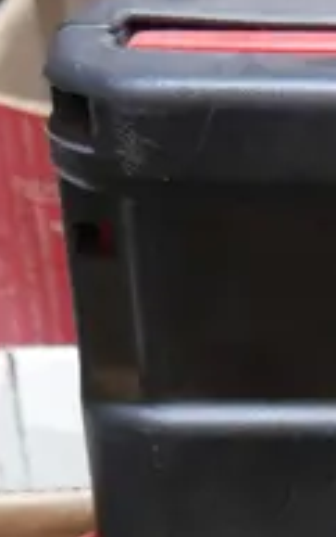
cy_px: 989
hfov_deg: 6.9
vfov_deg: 10.8
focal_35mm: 180
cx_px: 783
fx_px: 2631
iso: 500
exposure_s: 1/60
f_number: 3.6
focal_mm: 16
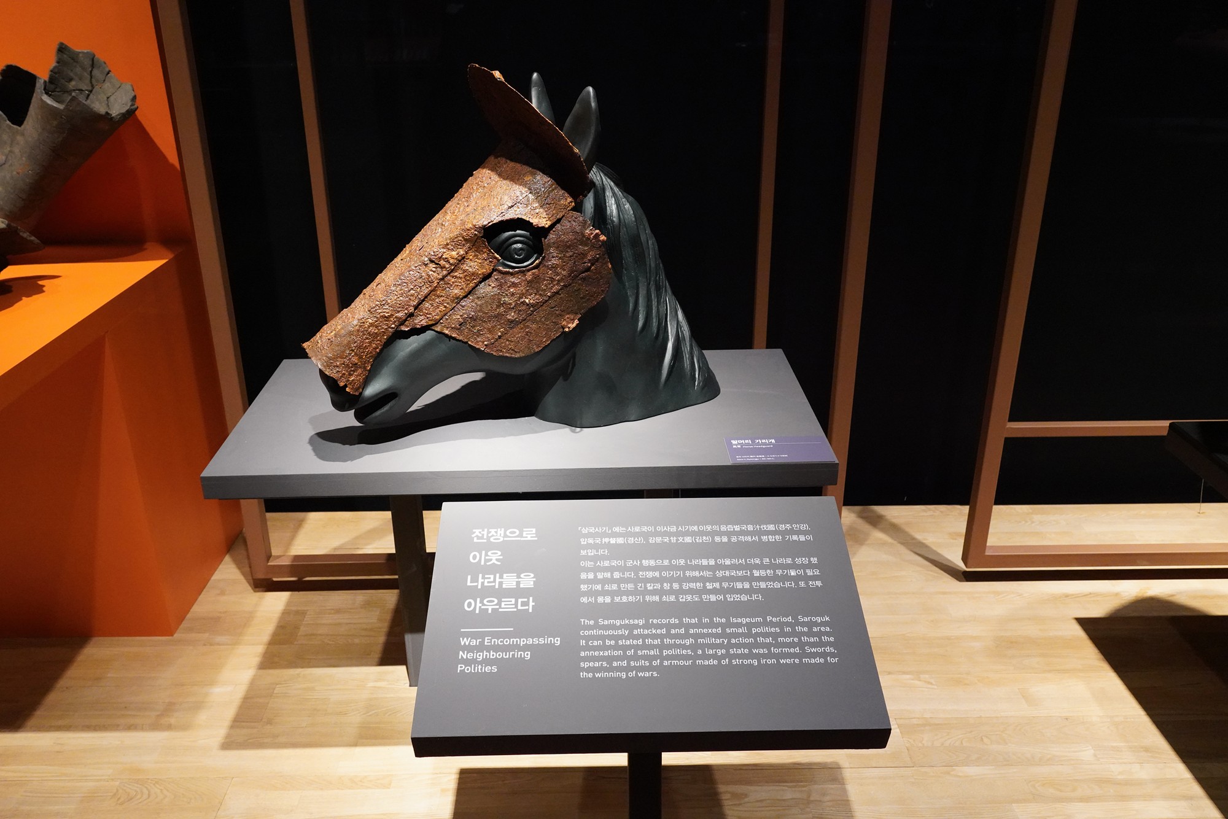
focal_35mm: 30
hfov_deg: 61.9
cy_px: 410
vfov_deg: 43.6
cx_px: 614
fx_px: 1023
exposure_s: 1/100
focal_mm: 30
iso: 8000
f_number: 7.1
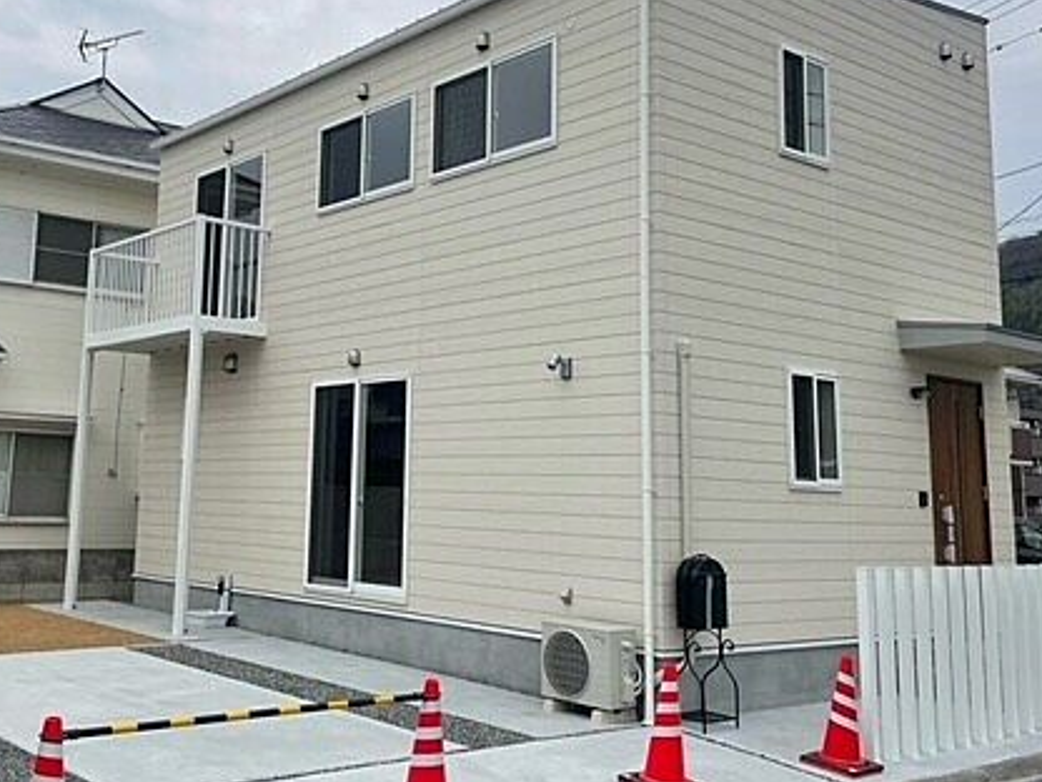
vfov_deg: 35.8
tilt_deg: +9.6
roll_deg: -1.3
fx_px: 1204
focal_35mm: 40
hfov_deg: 46.4
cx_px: 401
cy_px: 308
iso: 32
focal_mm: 4.2
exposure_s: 1/2681
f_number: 1.6
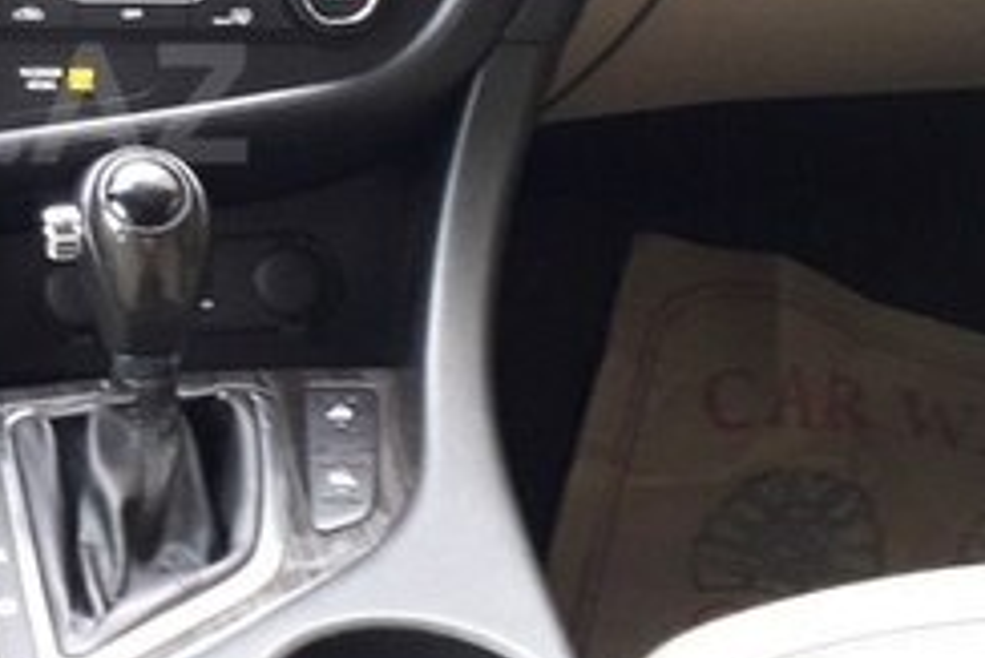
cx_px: -166
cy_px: 103
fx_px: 2081
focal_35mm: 76
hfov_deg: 24.4
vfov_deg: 17.8
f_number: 1.9
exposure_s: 1/25
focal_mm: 3.6
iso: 160
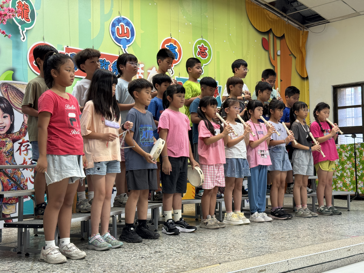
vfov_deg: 30.3
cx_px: 182
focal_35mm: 48
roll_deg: -0.1
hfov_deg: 39.7
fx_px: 505
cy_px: 136
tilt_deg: +3.7
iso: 80
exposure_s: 1/60
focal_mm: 6.76
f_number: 1.78
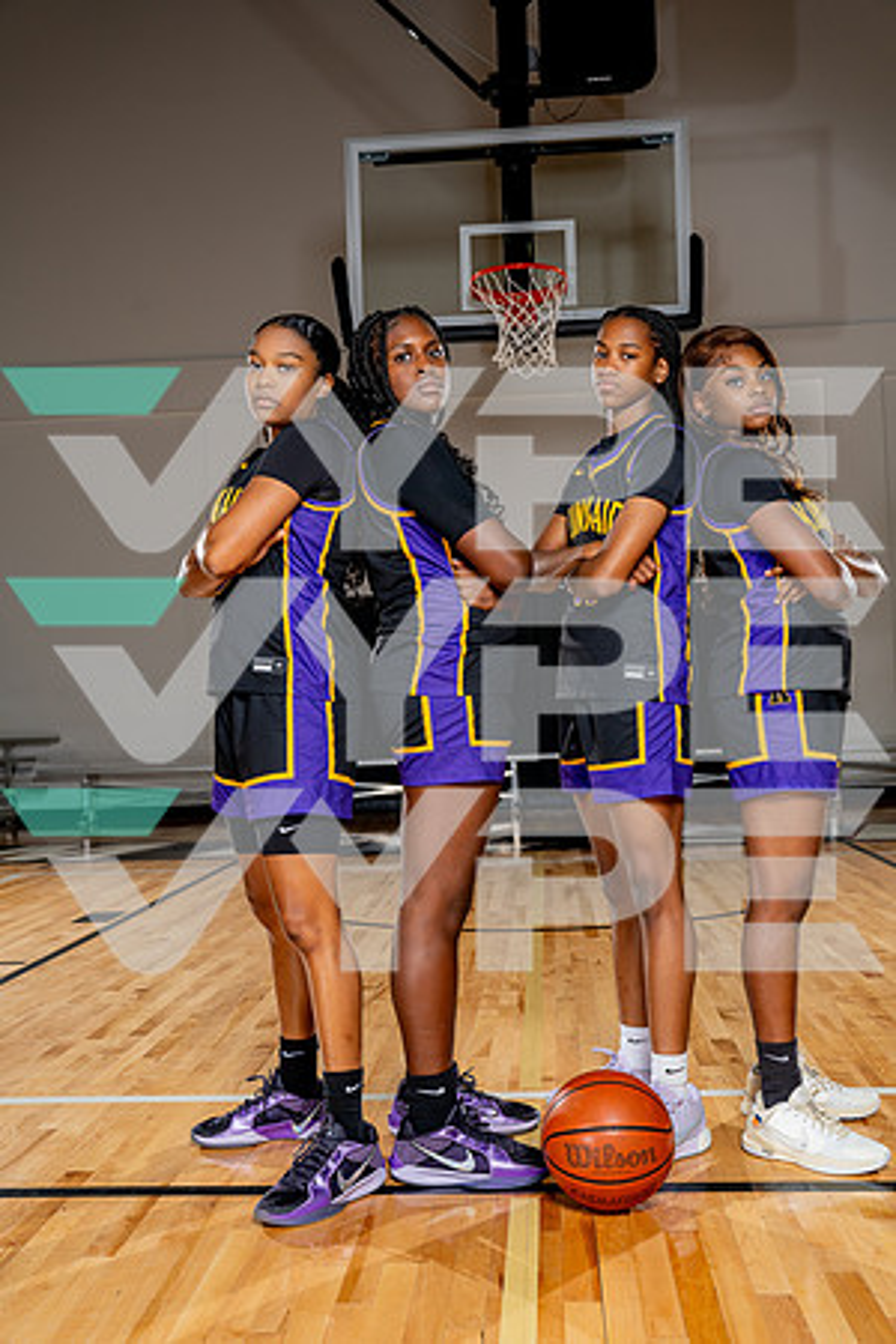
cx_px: 448
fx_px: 1307
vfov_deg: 54.4
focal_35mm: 35
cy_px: 672
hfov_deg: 37.9
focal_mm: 35
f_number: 5.6
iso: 200
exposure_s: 1/250
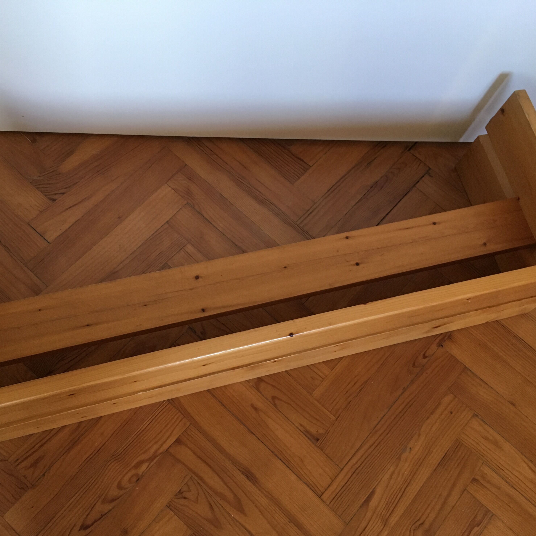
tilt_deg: -68.5
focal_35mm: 35
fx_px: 613
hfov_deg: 47.2
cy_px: 273
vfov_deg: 47.2
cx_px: 255
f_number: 2.2
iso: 160
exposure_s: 1/33
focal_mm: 4.15
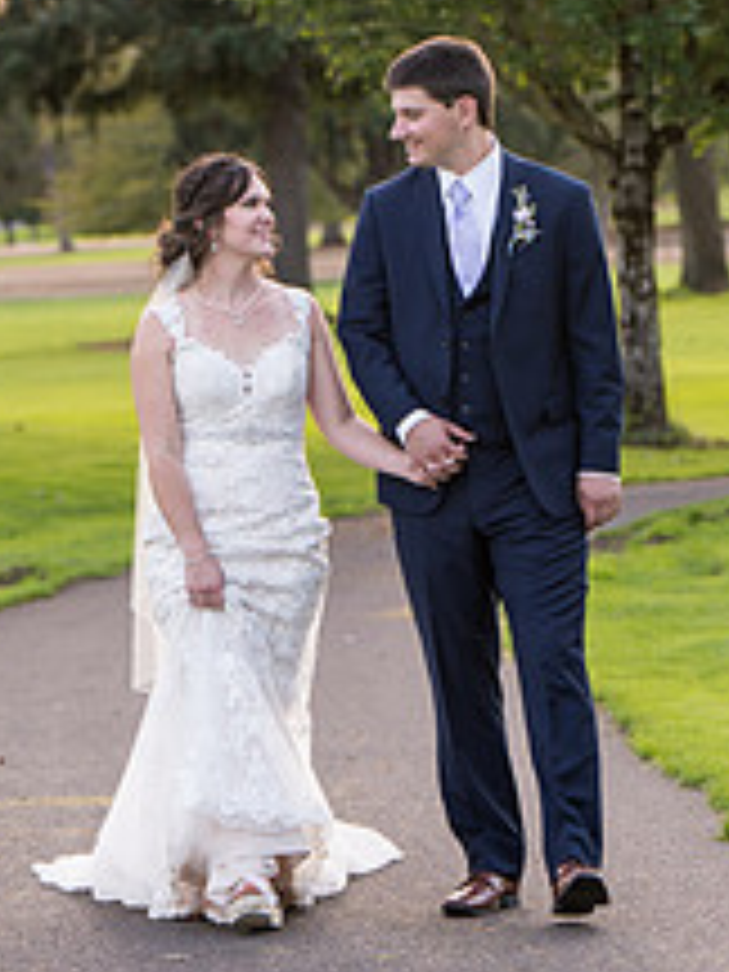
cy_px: 328
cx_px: 428
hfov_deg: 6.8
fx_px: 6177
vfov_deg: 9.0
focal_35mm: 220
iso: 320
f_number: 4
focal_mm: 110
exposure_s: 1/320
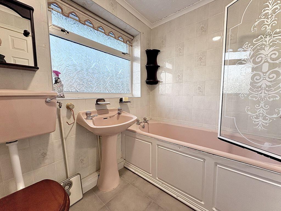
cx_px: 140
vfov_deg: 85.7
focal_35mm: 14
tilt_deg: -5.2
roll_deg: +0.0
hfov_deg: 102.1
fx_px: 114
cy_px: 106
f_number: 2.2
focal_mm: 2.22
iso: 100
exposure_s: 1/99
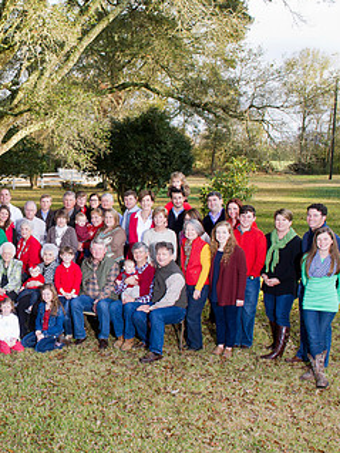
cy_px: 219
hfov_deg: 31.4
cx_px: -13
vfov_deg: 44.8
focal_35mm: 42
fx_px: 549
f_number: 8
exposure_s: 1/250
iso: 1000
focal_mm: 24
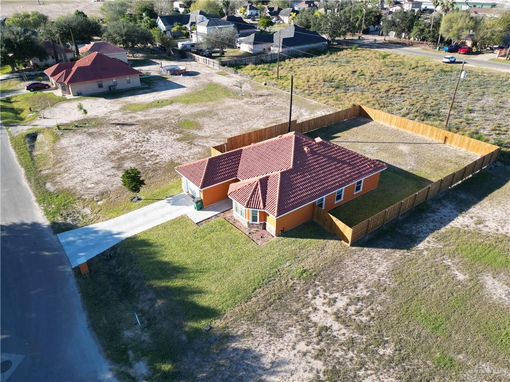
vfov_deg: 56.8
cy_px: 191
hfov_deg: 71.6
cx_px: 255
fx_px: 354
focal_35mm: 24
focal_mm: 6.72
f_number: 1.7
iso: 130
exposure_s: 1/1250
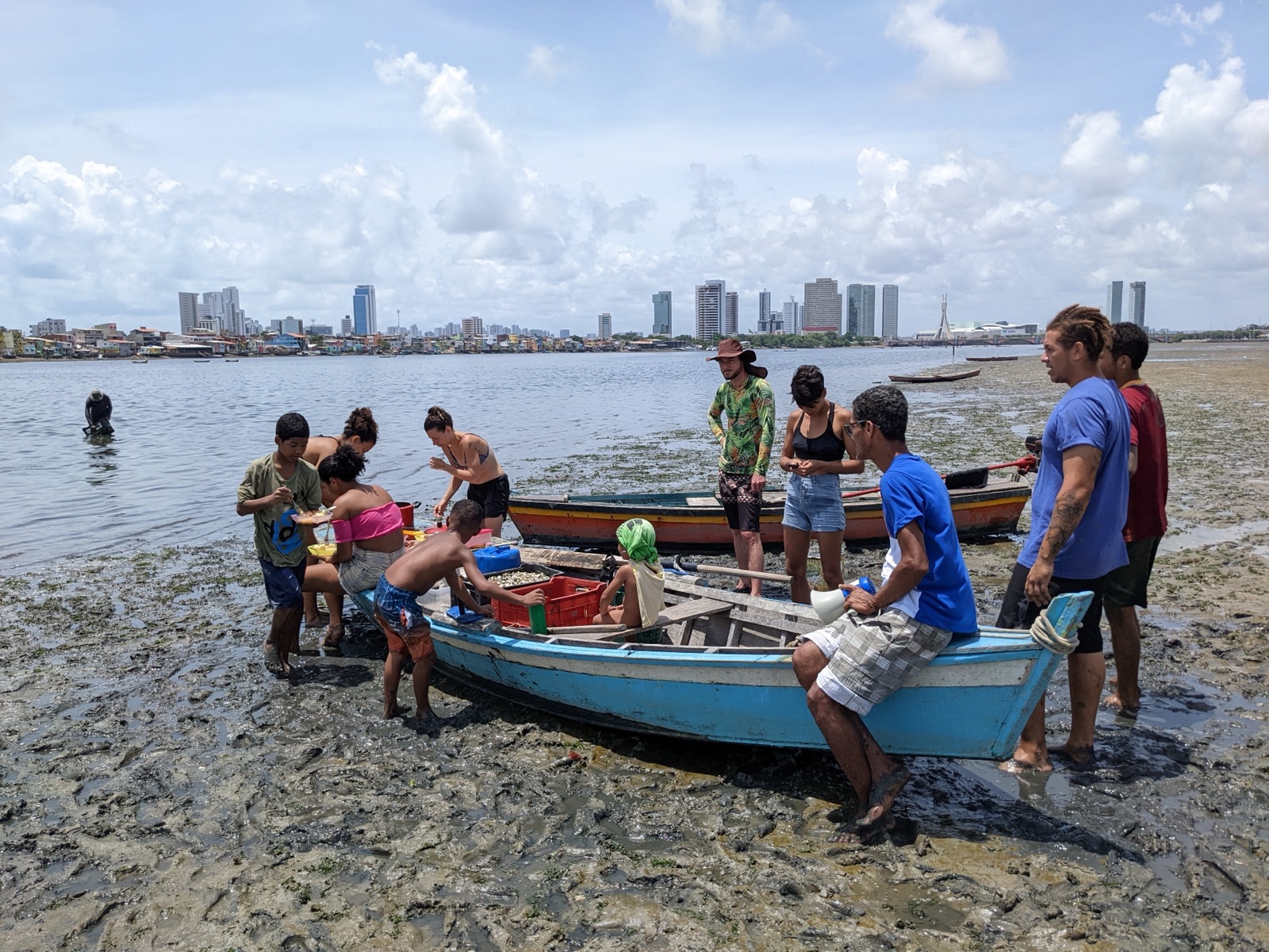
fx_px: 990
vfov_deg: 51.4
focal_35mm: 27
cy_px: 476
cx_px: 634
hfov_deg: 65.3
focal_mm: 4.38
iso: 81
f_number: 1.73
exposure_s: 1/4695
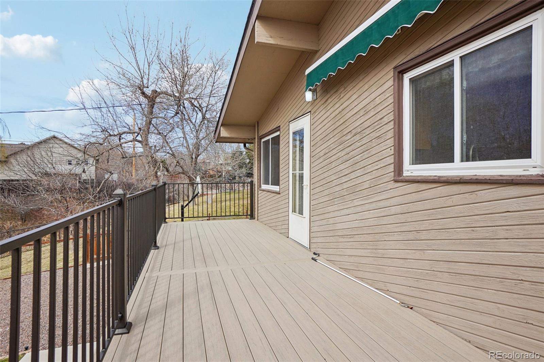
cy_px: 181
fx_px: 272
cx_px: 272
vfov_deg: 67.4
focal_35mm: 18
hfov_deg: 90.0
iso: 100
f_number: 8
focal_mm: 12
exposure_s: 1/160
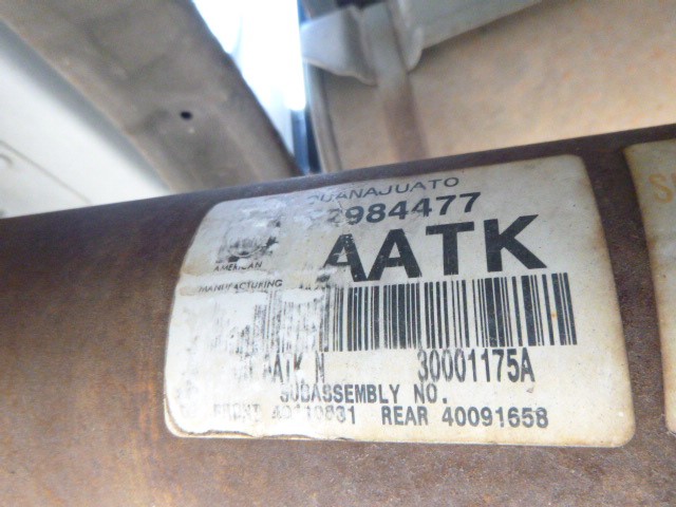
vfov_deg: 54.9
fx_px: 488
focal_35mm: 25
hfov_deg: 69.4
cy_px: 254
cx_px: 338
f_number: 3.9
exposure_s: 1/50
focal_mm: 4.5
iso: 800
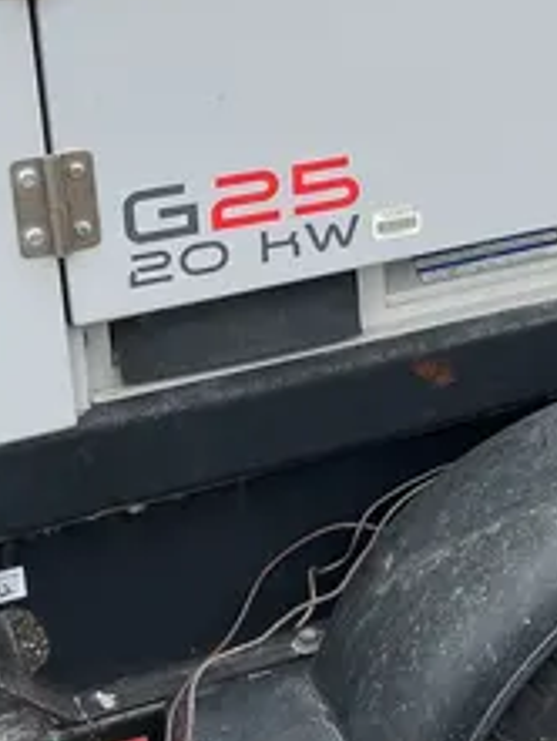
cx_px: 621
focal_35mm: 93
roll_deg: +1.2
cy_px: 62
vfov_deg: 20.6
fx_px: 1993
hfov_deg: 15.5
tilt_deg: -17.5
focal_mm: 3.99
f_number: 1.8
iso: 32
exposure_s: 1/771
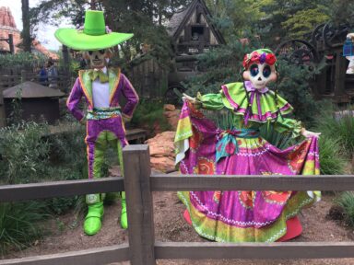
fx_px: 297
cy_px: 132
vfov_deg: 48.2
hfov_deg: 61.7
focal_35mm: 29
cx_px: 177
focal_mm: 4.15
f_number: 2.2
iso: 25
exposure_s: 1/100
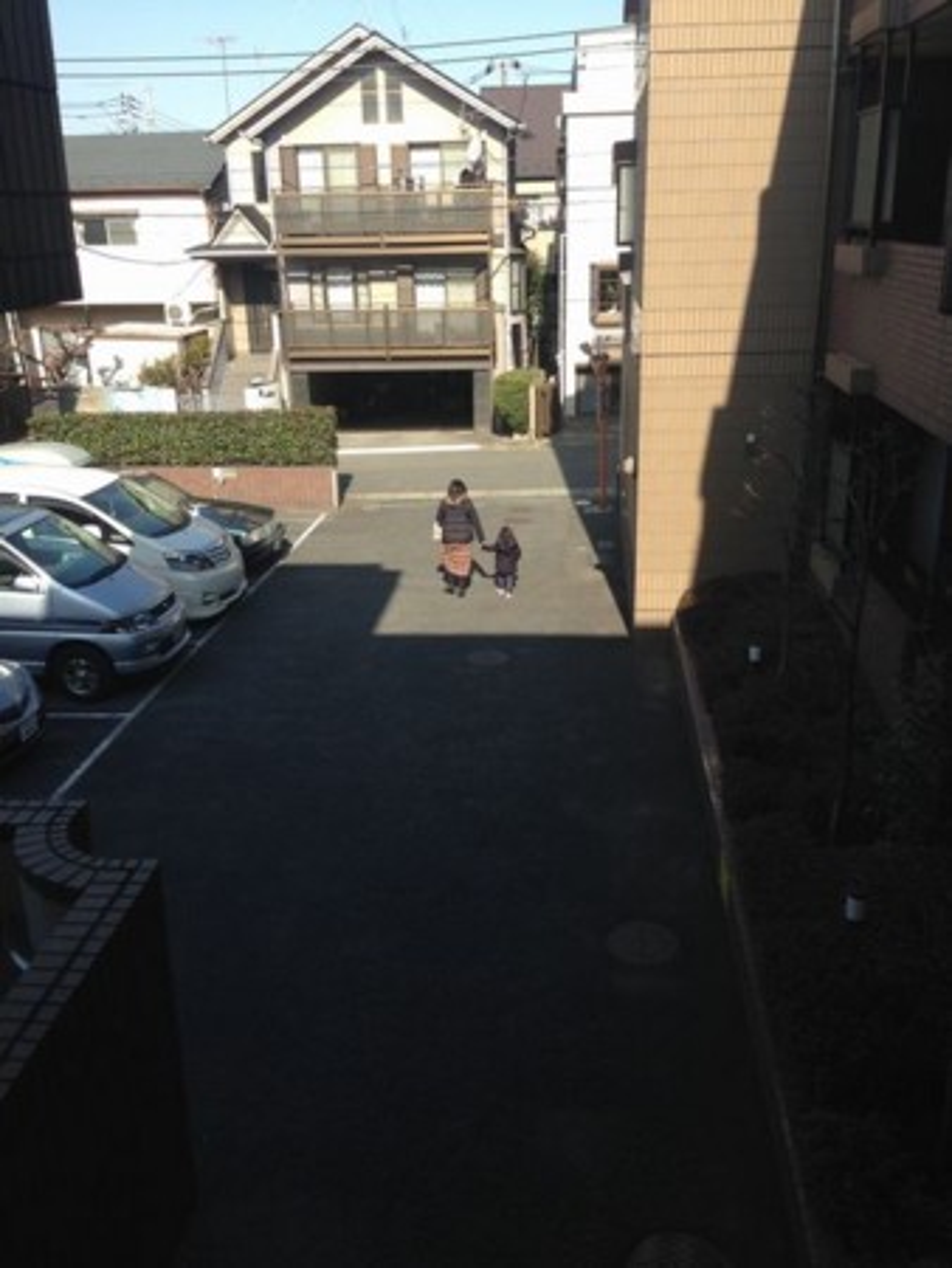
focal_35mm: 33
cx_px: 476
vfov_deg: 55.3
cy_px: 634
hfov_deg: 43.0
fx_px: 1209
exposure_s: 1/763
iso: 50
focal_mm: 4.12
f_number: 2.4
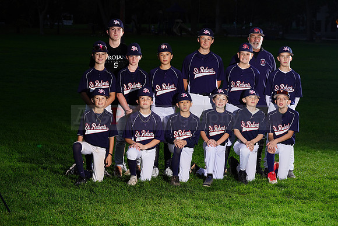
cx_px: 169
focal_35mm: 100
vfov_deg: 13.7
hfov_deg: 20.4
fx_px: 939
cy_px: 113
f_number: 9
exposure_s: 1/160
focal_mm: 100
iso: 320
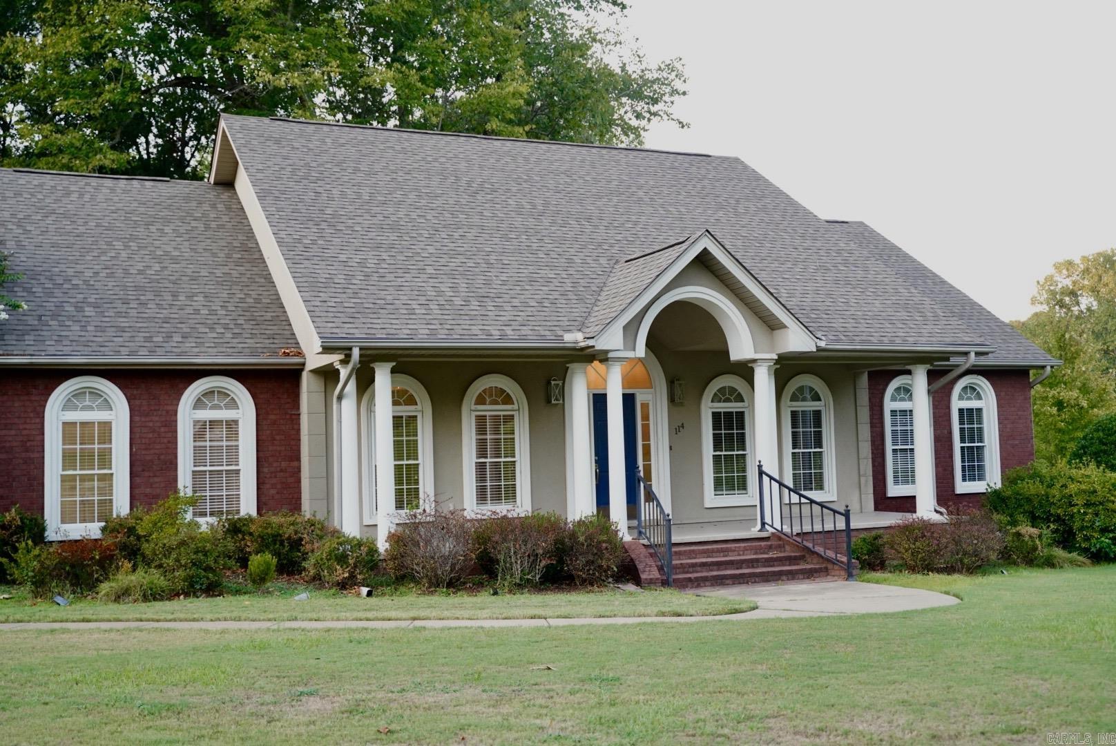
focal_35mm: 40
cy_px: 373
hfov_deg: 48.4
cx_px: 558
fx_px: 1241
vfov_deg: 33.5
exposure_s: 1/640
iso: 2000
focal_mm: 40
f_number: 2.8
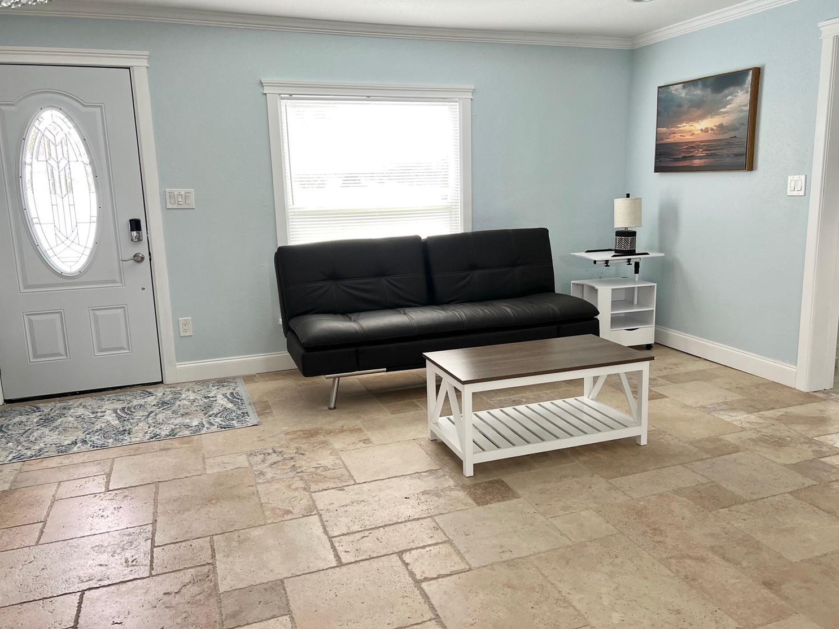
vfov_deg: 49.7
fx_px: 679
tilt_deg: -10.1
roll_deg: +2.5
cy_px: 300
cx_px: 450
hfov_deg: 63.4
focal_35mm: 28
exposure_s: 1/103
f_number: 1.5
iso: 125
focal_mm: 5.7
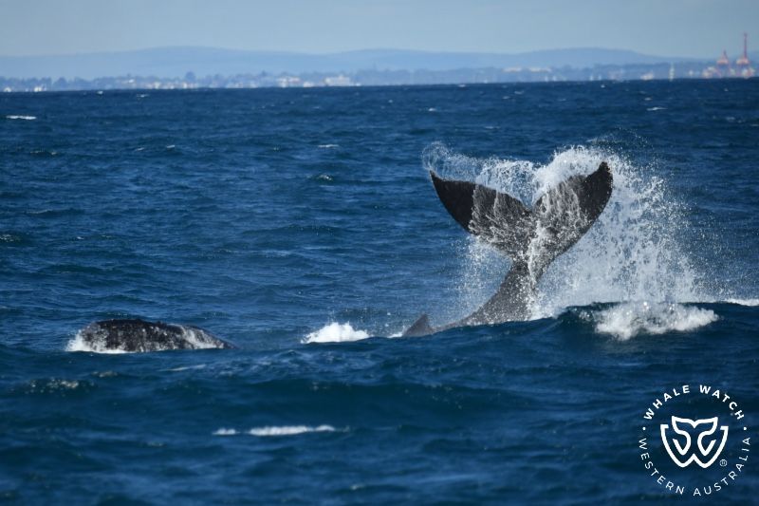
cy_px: 253
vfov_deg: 2.9
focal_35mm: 480
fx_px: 10117
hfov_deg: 4.3
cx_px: 380
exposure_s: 1/8000
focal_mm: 480
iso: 1000
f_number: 6.3
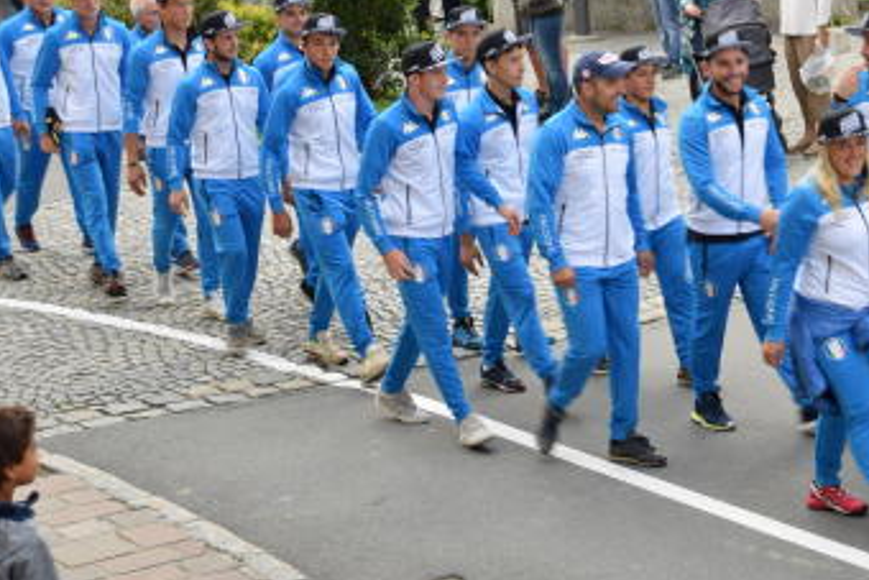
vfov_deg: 12.9
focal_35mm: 106
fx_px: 2560
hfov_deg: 19.2
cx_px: 616
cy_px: 195
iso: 100
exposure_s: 1/50
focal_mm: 40
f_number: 4.5
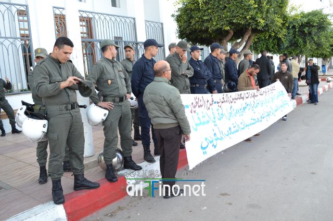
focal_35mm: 30
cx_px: 166
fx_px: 277
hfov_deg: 62.0
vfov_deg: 43.6
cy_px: 110
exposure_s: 1/125
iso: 180
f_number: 5.6
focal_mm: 20
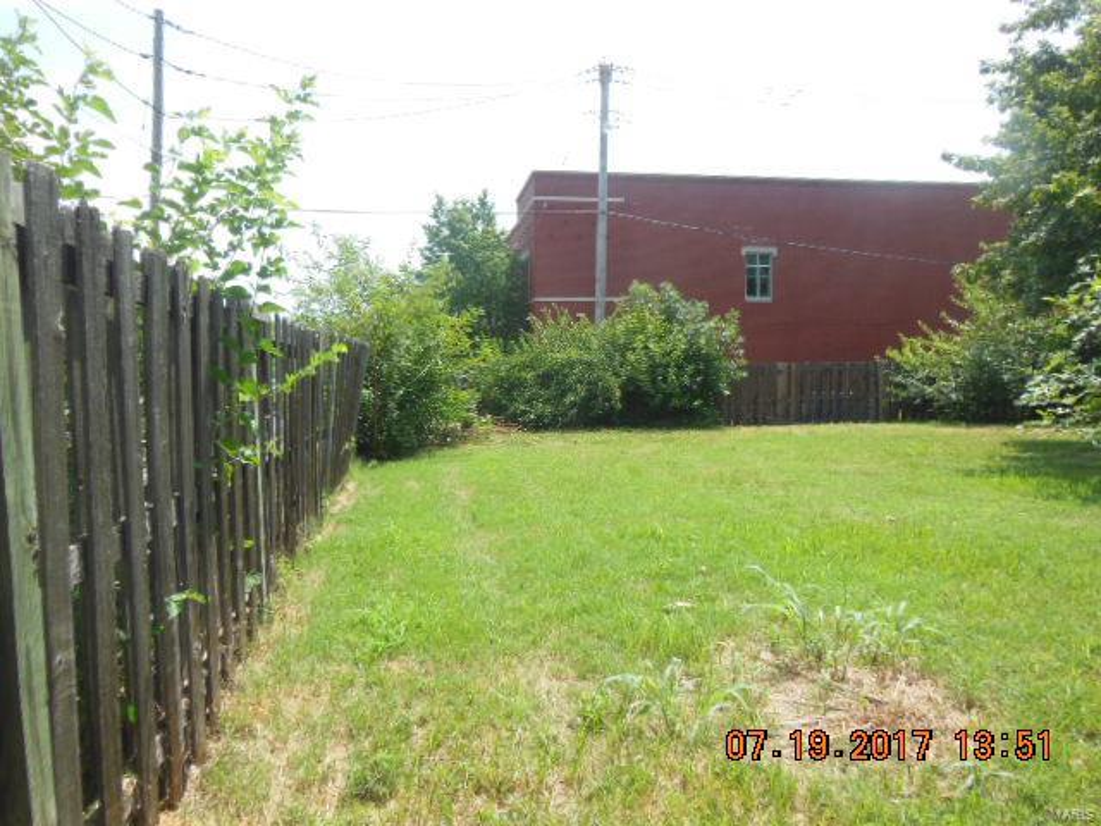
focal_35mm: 25
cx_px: 550
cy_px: 413
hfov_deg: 69.4
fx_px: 795
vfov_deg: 54.9
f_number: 3.5
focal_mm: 4.5
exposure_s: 1/640
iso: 125
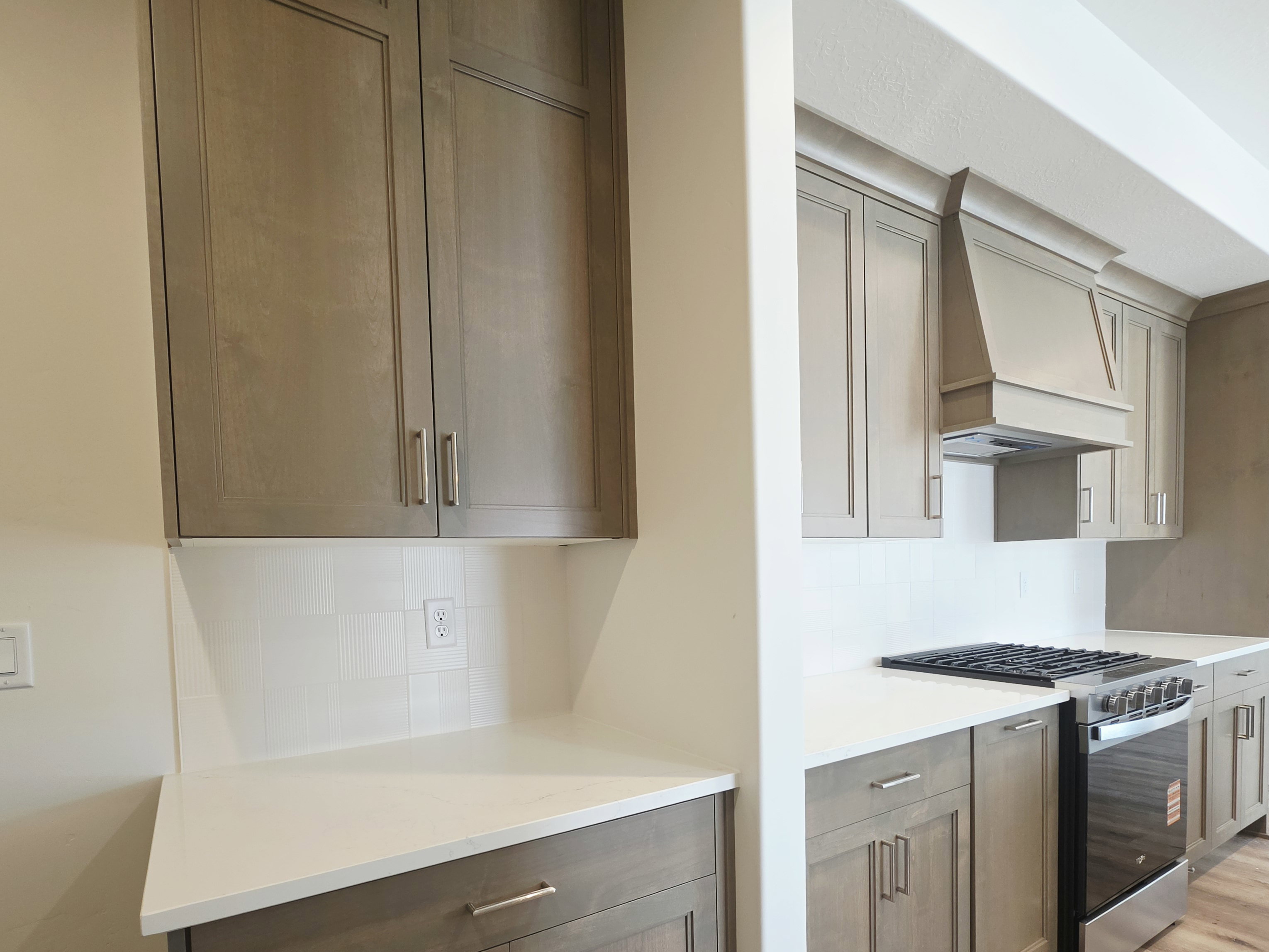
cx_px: 597
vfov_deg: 73.2
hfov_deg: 90.9
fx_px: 623
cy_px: 608
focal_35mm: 17
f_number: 1.9
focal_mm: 2.2
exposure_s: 1/120
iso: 160
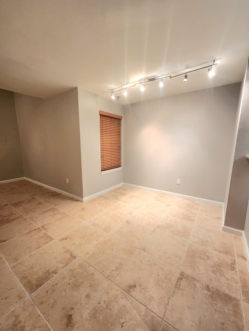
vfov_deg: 106.2
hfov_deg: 89.9
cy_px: 166
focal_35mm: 13
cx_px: 124
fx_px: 125
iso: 320
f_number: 2.2
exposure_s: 1/60.2
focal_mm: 2.2
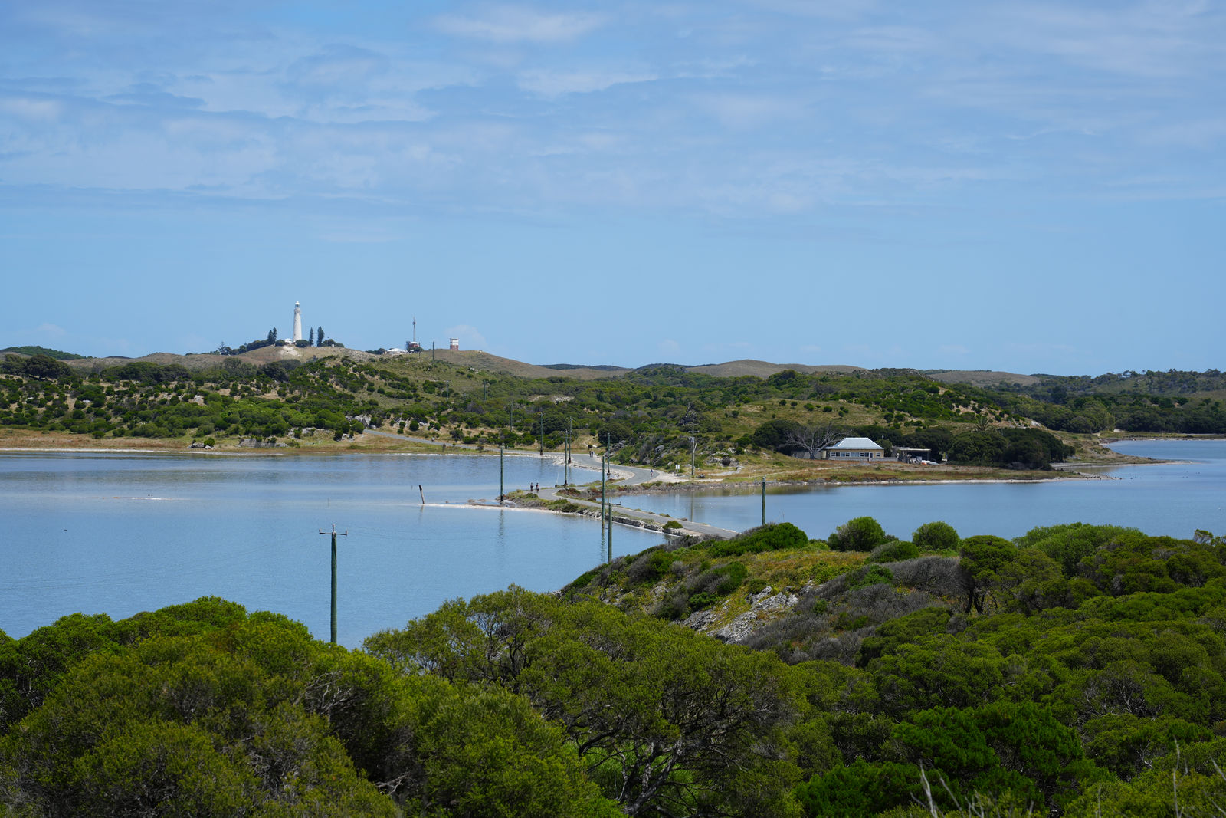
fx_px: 3576
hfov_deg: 19.5
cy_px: 409
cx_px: 613
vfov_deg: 13.0
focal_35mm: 105
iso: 100
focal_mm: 105
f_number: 9
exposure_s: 1/250
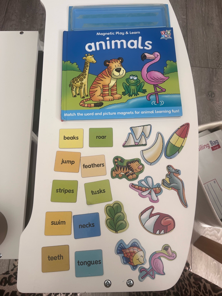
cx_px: 111
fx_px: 222
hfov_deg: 53.1
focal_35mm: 26
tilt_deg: -74.7
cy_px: 148
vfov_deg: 67.3
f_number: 1.6
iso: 50
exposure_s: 1/122
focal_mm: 5.1
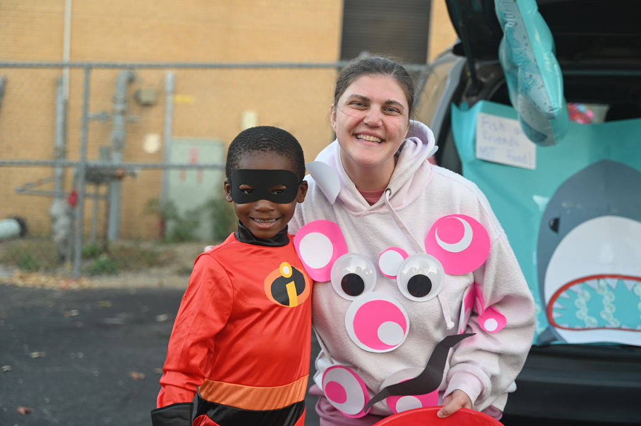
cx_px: 320
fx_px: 925
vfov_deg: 25.9
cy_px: 213
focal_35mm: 52
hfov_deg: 38.2
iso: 400
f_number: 2.8
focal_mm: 52
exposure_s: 1/200
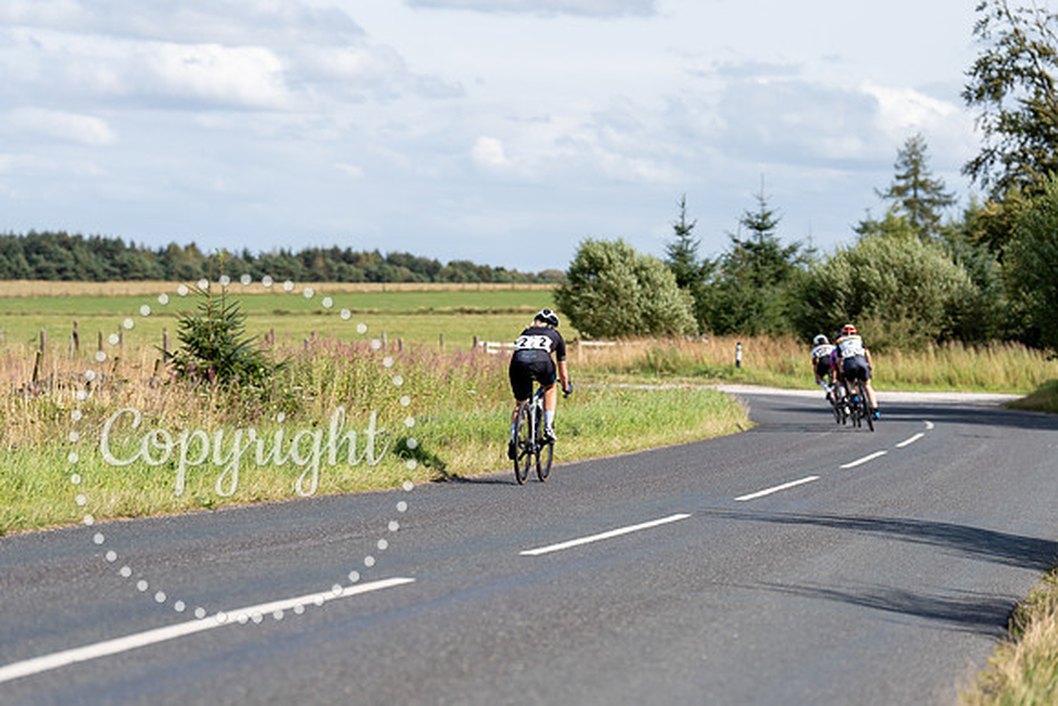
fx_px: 3439
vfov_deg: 11.7
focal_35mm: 117
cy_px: 353
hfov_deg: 17.5
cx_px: 529
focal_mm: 117
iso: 100
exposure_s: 1/800
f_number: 3.5
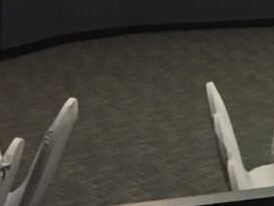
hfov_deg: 15.4
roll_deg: -2.5
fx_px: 863
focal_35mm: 109
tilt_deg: +1.4
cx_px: 499
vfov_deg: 12.7
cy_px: -129
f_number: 2.2
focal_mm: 4.15
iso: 250
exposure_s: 1/20
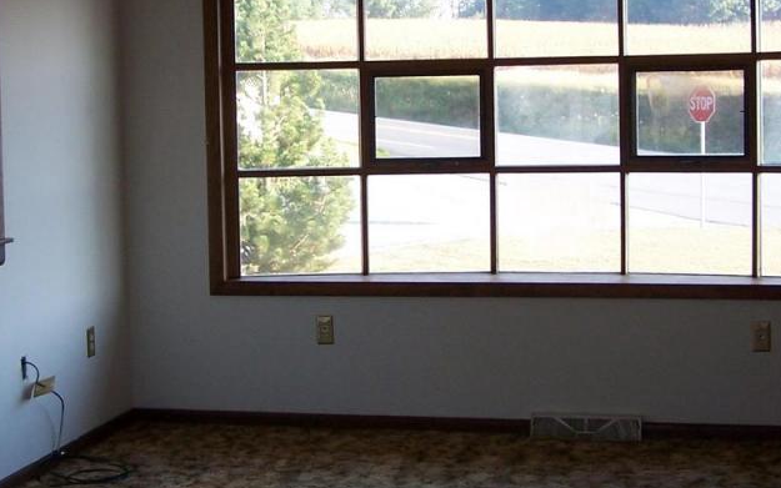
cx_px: 410
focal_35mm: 66
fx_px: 1405
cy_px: 176
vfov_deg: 19.7
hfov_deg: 31.1
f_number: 2.8
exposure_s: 1/90
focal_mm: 6.3
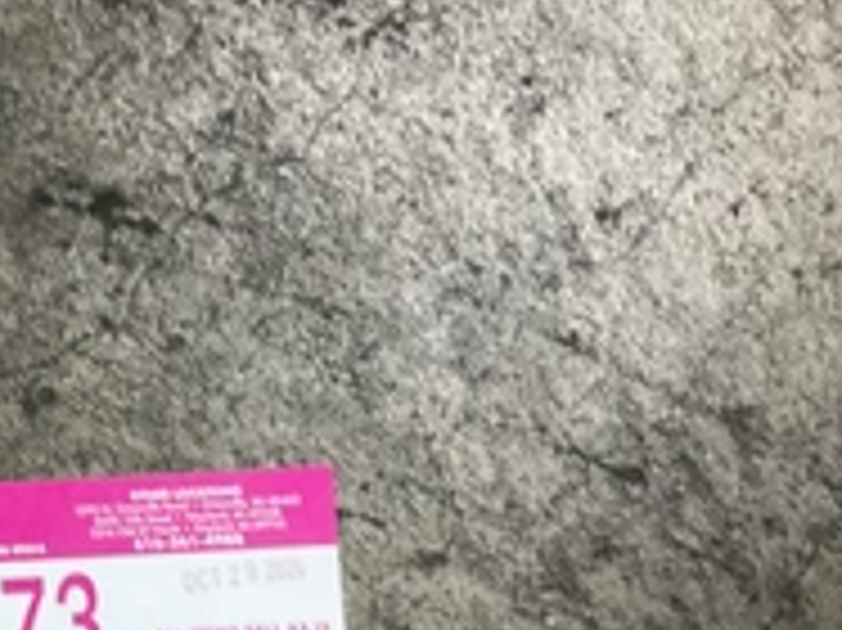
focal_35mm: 62
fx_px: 1507
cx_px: -14
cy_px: 536
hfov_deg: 29.1
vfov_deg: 23.2
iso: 250
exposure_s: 1/30
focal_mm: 3
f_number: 1.8
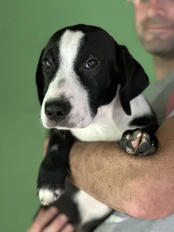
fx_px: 516
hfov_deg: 19.1
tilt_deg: -2.7
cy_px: 116
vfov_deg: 25.3
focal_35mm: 77
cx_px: 87
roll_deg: +0.1
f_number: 2.8
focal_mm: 9
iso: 500
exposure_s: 1/23
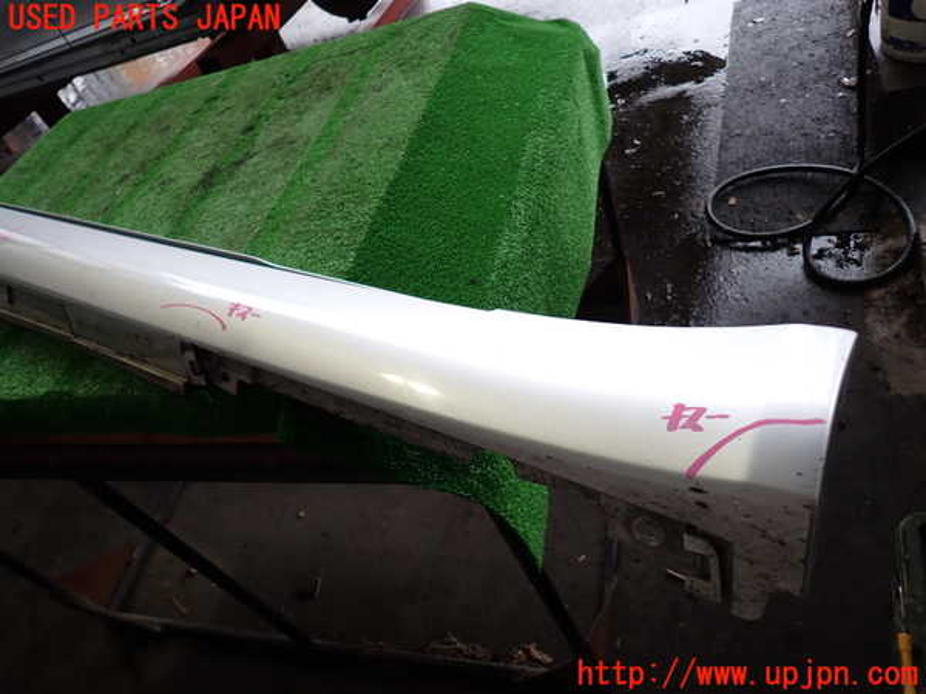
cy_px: 347
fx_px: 669
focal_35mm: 25
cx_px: 463
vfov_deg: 54.9
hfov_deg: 69.4
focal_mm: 4.5
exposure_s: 1/80
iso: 100
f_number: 2
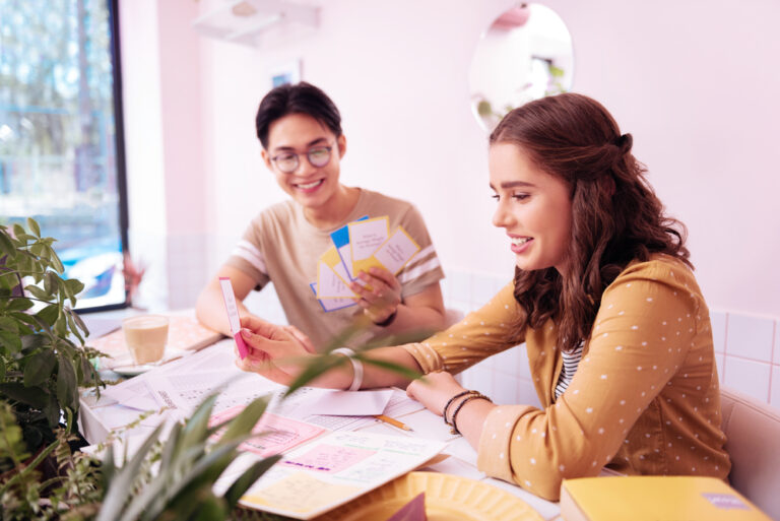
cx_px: 390
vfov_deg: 42.4
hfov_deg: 60.3
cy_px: 260
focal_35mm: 31
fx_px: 672
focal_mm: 31
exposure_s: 1/160
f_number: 2.8
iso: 125
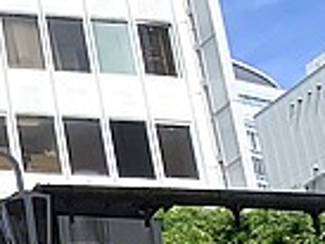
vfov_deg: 9.9
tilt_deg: +22.6
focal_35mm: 148
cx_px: -486
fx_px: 1391
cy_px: 288
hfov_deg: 11.0
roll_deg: +1.2
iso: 25
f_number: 1.8
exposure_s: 1/2755
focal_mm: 4.25
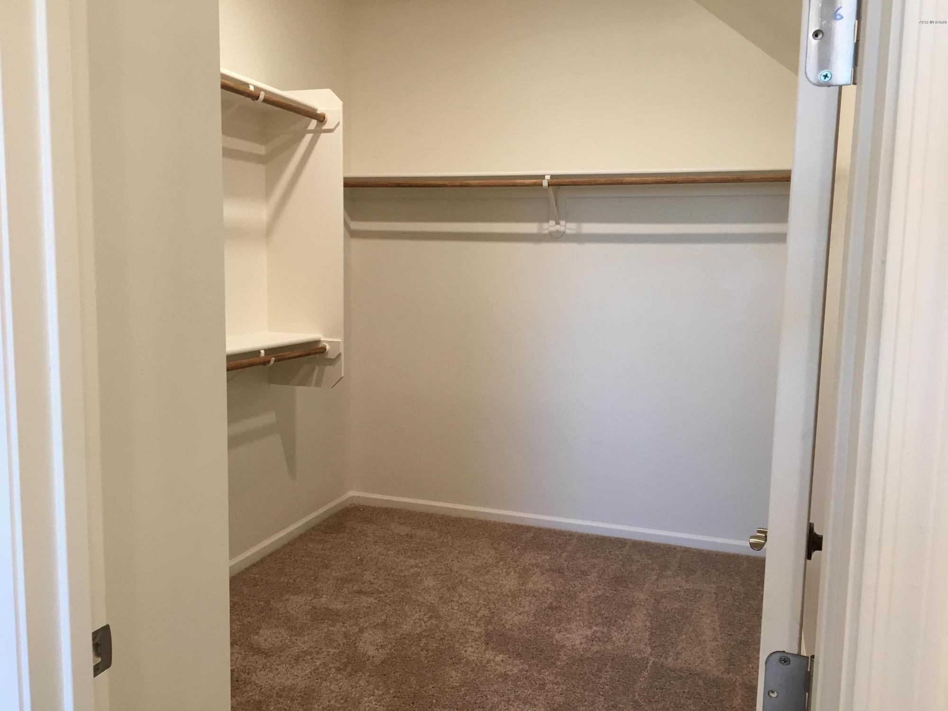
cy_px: 356
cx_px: 474
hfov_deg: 61.7
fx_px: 794
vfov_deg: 48.2
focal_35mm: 29
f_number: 2.2
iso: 64
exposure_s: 1/30
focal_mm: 4.15
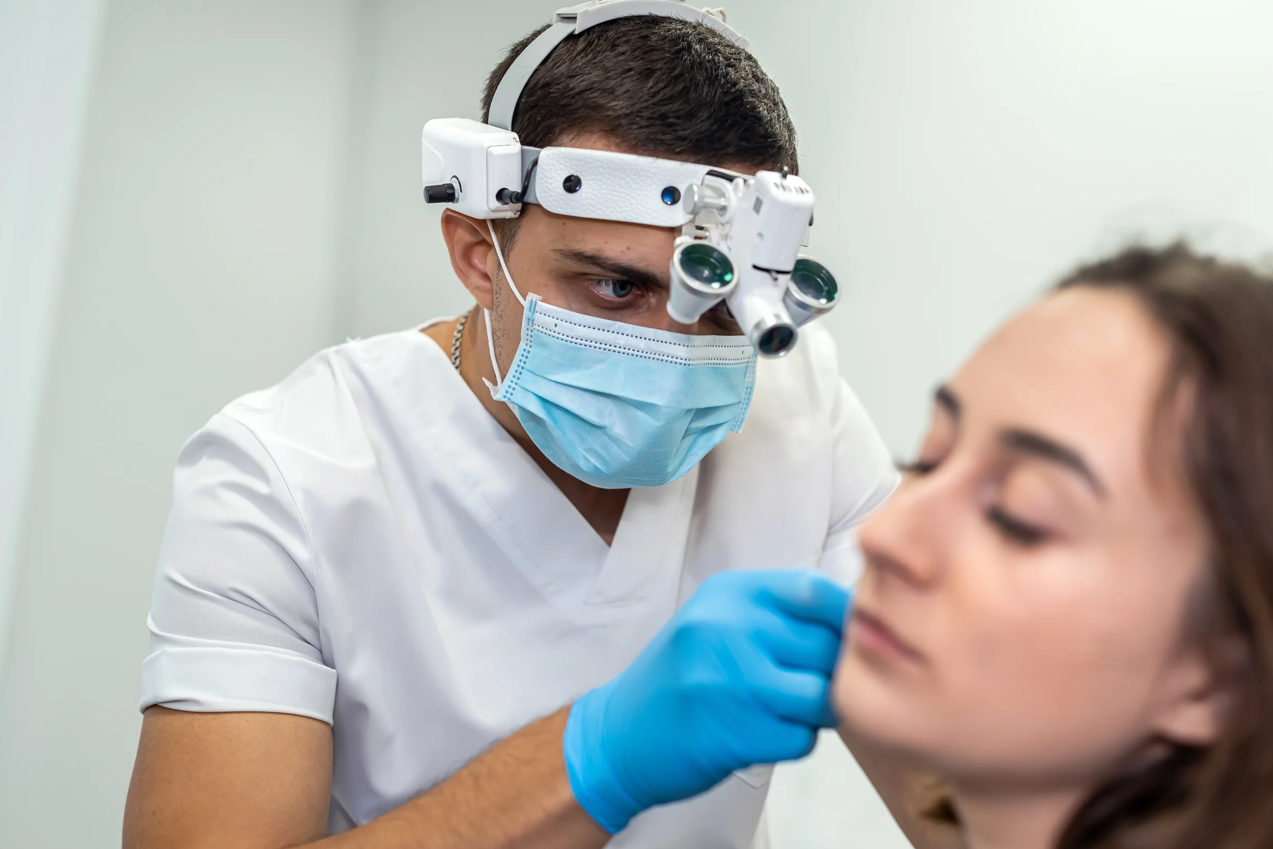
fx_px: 1910
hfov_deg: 36.8
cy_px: 428
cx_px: 682
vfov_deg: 25.1
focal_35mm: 54
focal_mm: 50
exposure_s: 1/160
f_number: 2.5
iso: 500
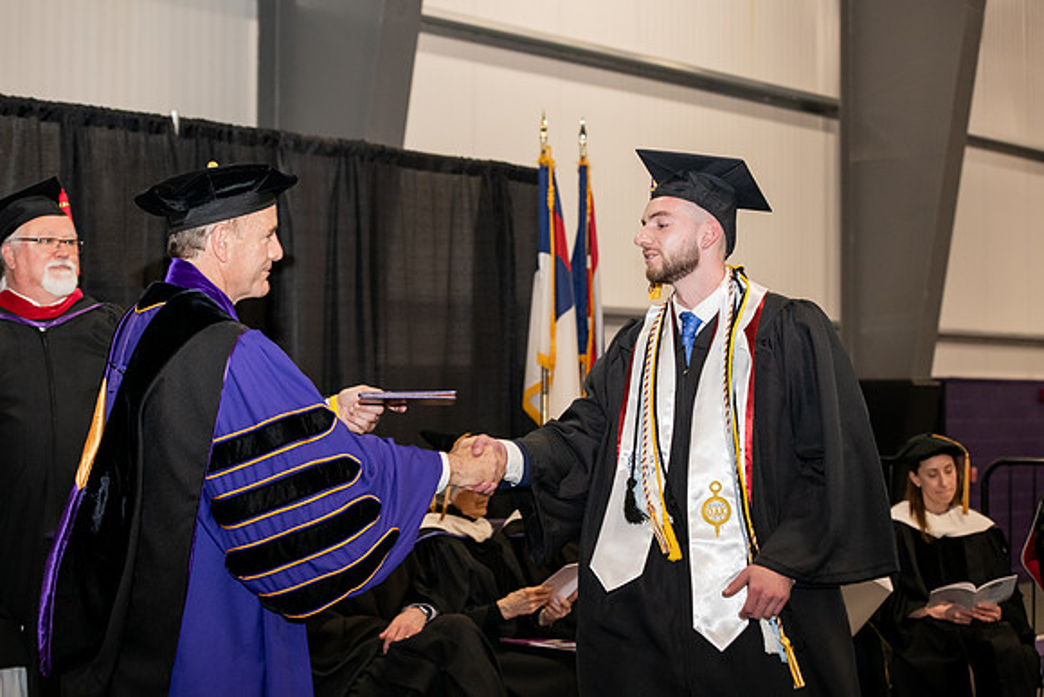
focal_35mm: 70
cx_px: 522
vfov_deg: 19.5
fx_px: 2030
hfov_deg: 28.8
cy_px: 348
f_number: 5
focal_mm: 70
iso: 2000
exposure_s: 1/200
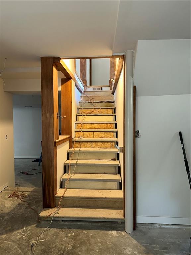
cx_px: 96
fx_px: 177
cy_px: 128
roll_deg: -1.2
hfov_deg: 56.8
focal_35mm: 24
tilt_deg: -2.3
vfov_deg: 71.6
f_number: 1.78
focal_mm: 6.86
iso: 100
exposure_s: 1/16
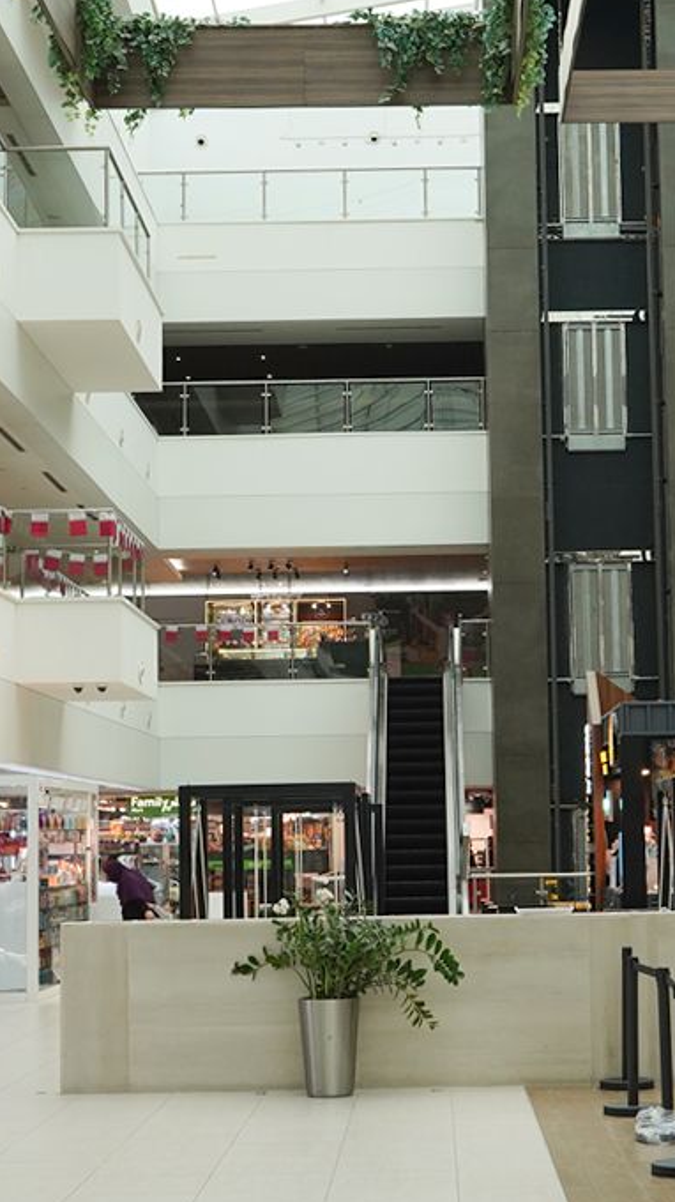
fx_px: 2357
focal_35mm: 74
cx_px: 449
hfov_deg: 16.3
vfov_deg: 28.6
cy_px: 537
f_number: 7.1
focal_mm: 24
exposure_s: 1/100
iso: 800
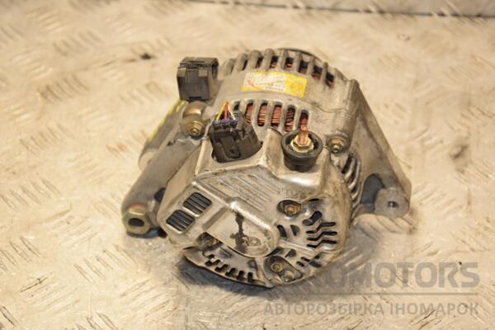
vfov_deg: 13.8
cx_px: 248
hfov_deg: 20.6
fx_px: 1361
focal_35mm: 99
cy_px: 165
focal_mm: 66
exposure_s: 1/200
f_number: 5.6
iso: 800
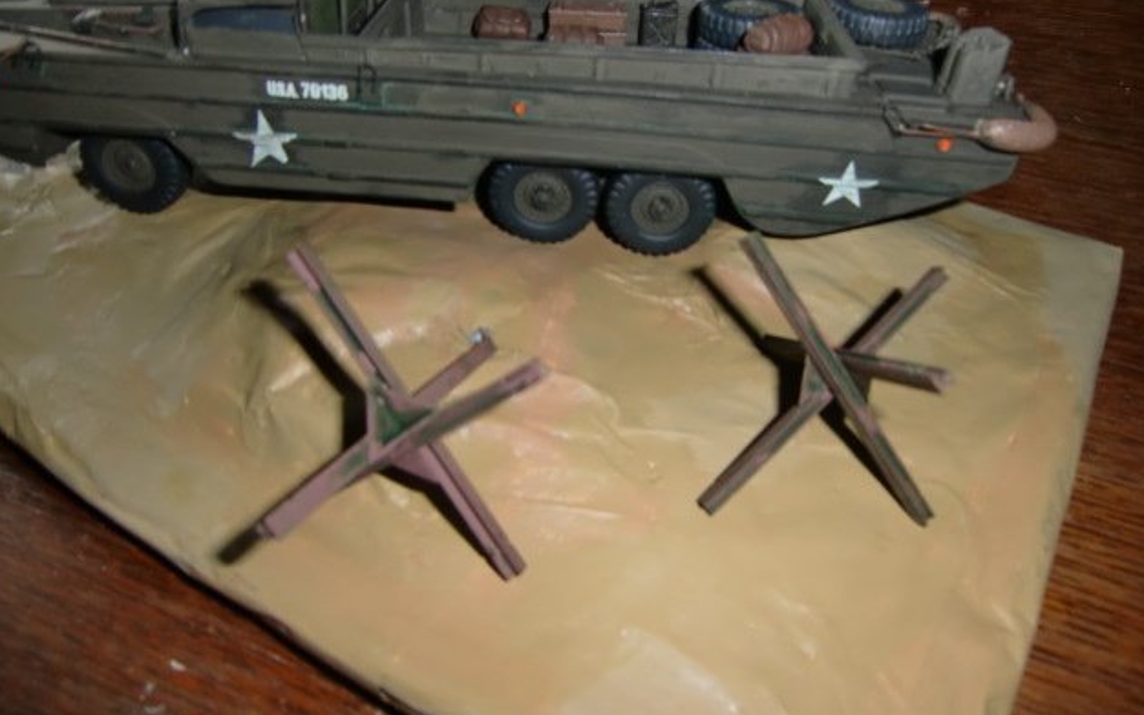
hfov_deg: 70.4
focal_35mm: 26
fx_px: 810
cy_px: 300
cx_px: 568
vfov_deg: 47.4
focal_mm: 4.3
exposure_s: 1/50
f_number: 3.2
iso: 64
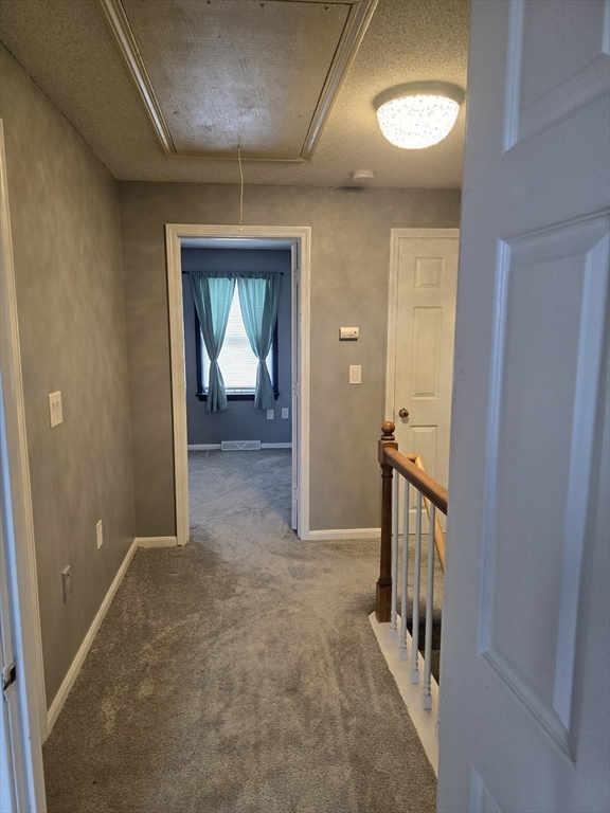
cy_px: 406
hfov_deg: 58.9
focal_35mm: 23
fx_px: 540
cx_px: 305
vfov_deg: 73.9
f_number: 1.7
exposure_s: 1/120
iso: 200
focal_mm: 6.3
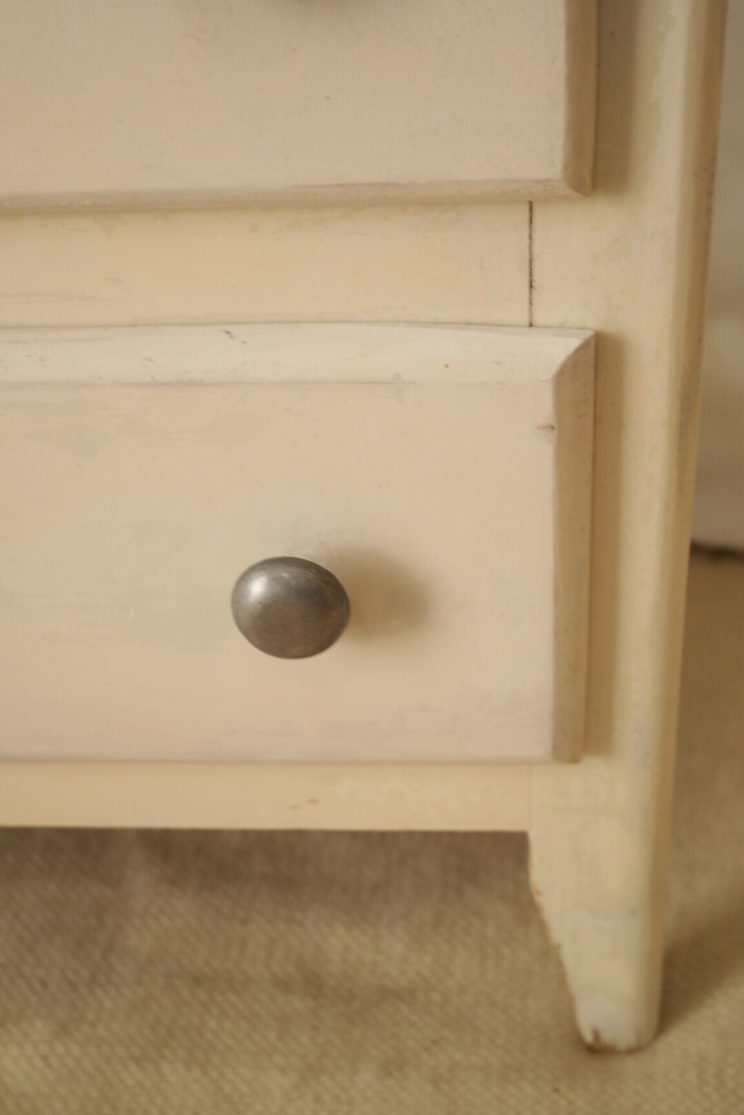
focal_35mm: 53
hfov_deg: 25.5
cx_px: 372
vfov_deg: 37.5
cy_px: 558
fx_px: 1643
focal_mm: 35
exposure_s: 1/30
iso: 200
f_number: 5.6
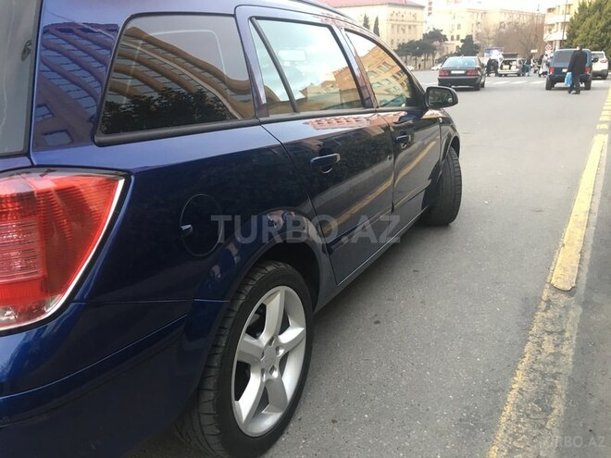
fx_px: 512
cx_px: 306
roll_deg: +1.7
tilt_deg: -17.6
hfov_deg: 61.7
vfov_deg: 48.2
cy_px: 229
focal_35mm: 29
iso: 80
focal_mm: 4.15
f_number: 2.2
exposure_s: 1/33
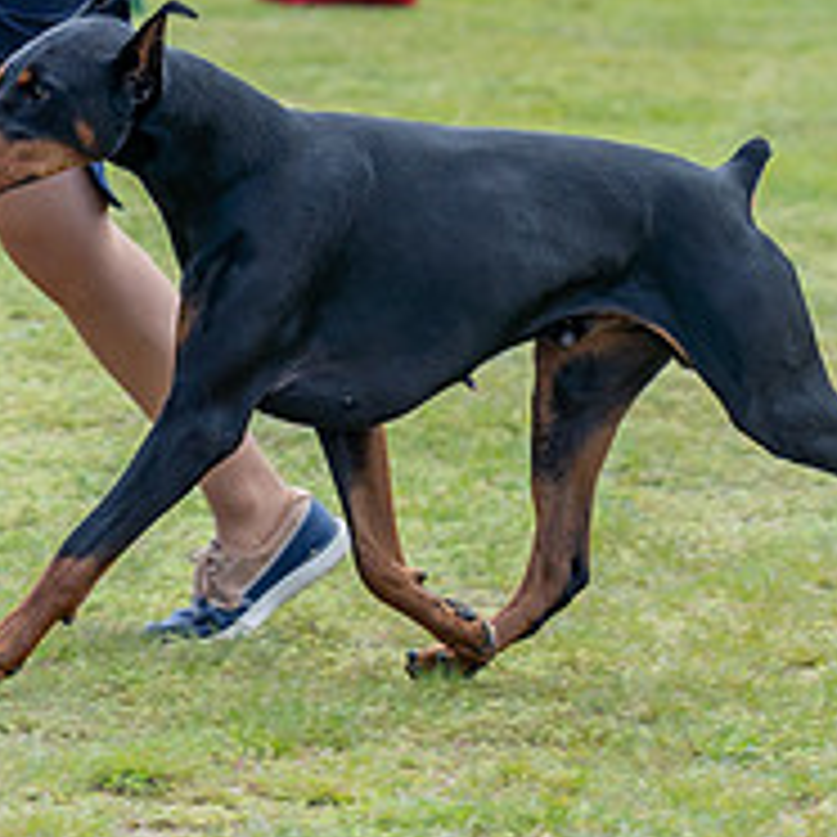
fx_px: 9520
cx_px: 544
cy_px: -99
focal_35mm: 348
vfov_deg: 5.0
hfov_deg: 5.0
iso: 100
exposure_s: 1/500
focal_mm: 93
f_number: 3.2
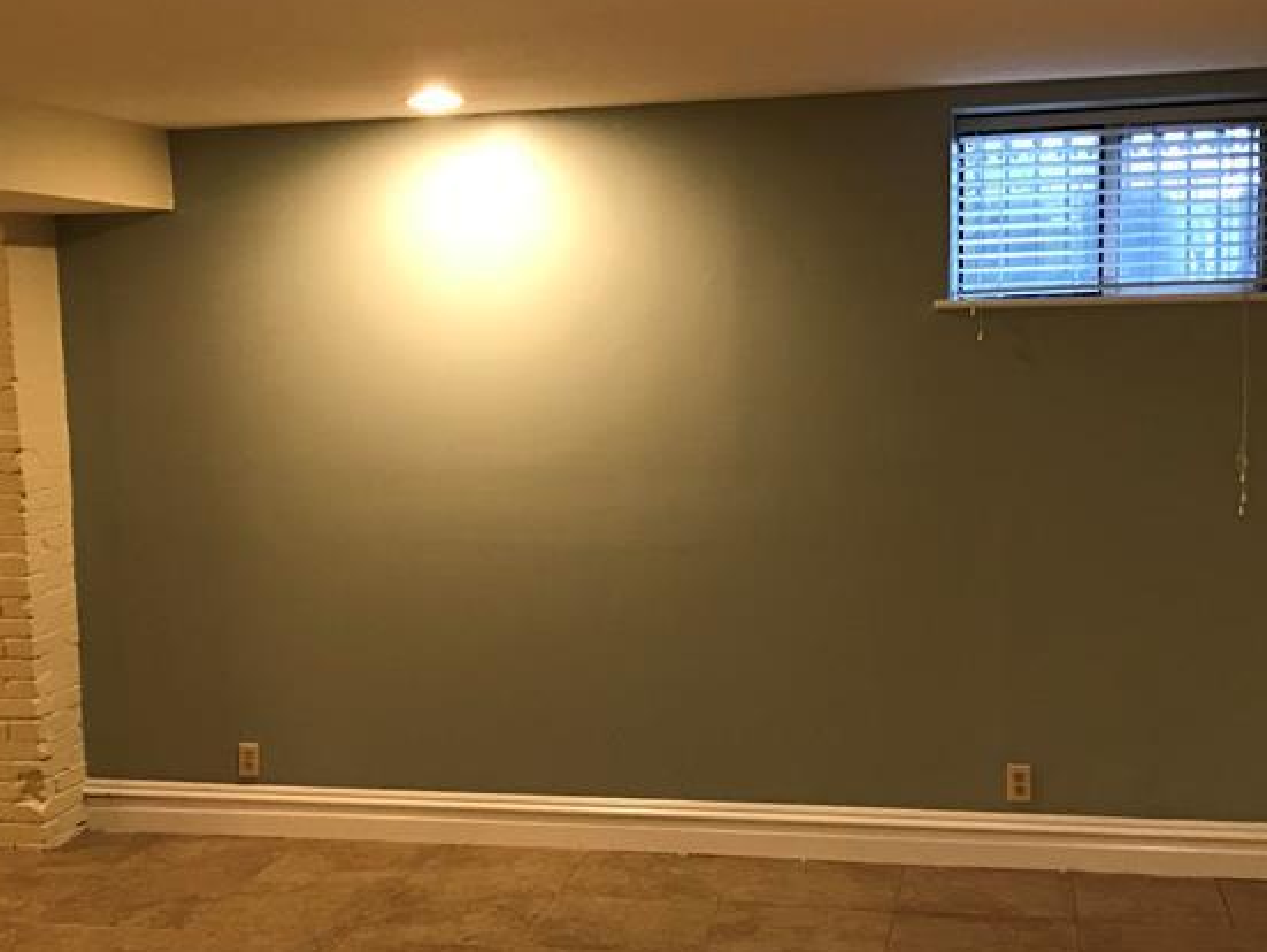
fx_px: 1905
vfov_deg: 27.9
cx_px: 533
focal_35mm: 52
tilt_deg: -8.4
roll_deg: +1.6
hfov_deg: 36.7
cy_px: 635
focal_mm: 3.99
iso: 80
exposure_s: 1/15
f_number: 1.8
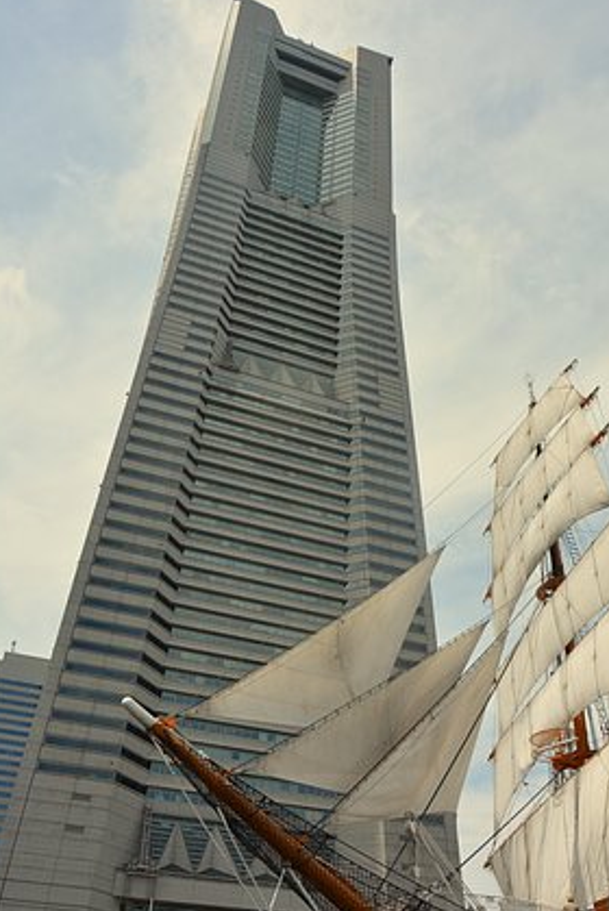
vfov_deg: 57.1
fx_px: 836
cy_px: 496
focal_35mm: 33
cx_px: 361
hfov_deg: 39.9
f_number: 9
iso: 100
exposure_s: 1/320
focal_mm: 18
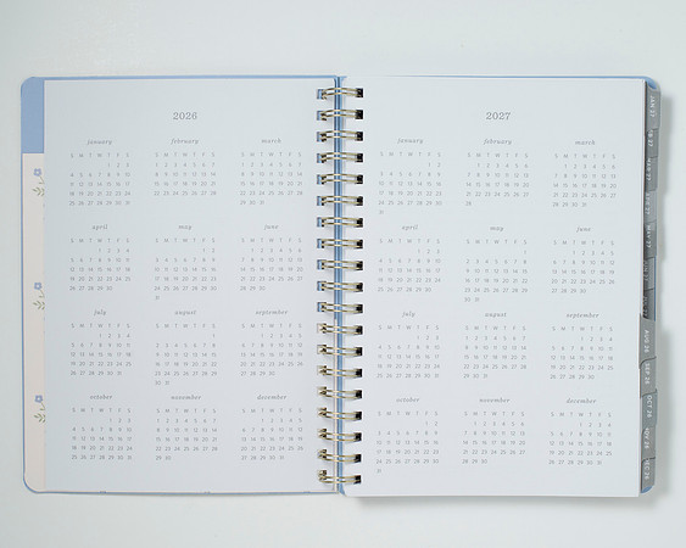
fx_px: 1339
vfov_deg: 23.1
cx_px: 349
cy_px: 305
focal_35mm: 66
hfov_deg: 28.7
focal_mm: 50
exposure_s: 1/200
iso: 200
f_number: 9
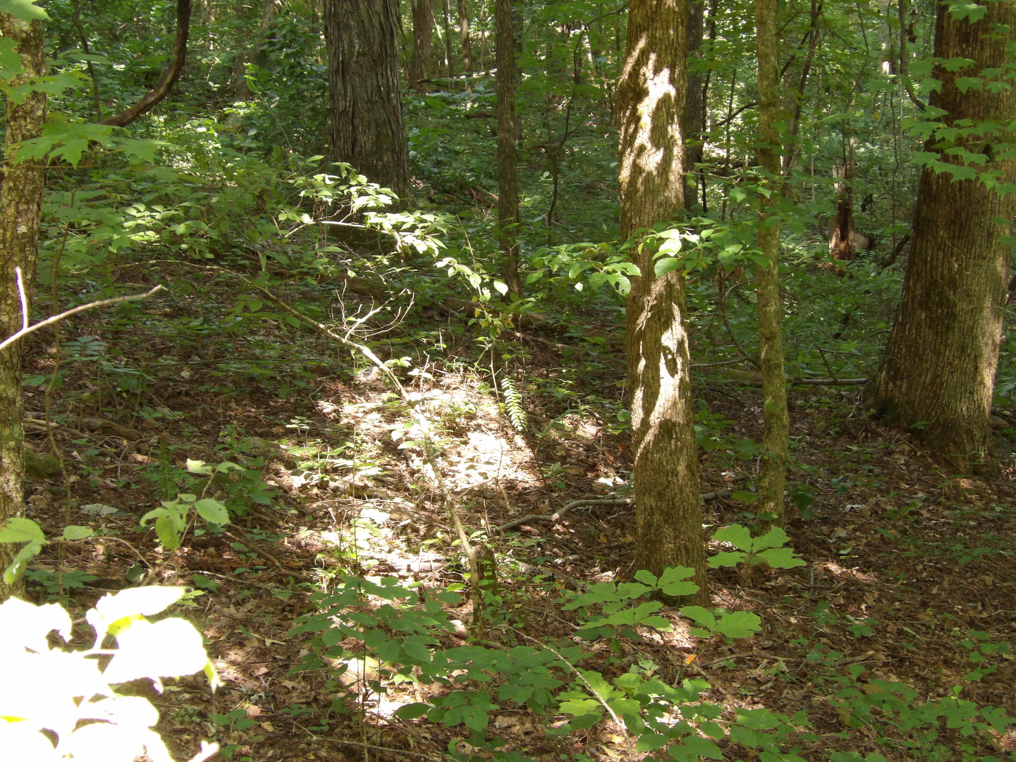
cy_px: 378
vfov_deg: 20.2
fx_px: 2143
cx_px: 506
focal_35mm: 73
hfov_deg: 26.7
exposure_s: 1/50
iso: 380
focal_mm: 13
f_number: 4.1
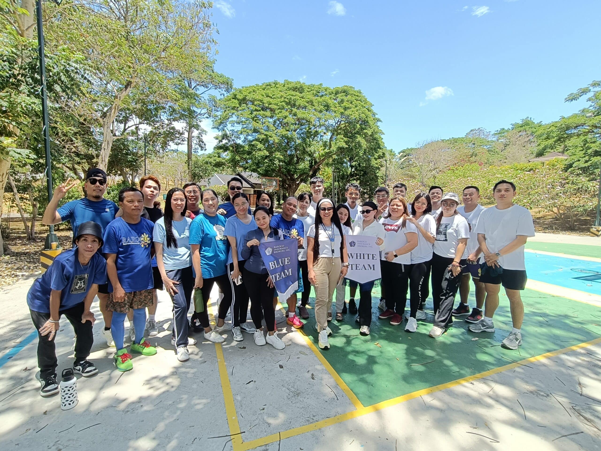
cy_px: 226
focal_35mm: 16
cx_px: 300
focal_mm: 1.68
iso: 64
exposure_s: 1/394
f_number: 2.2
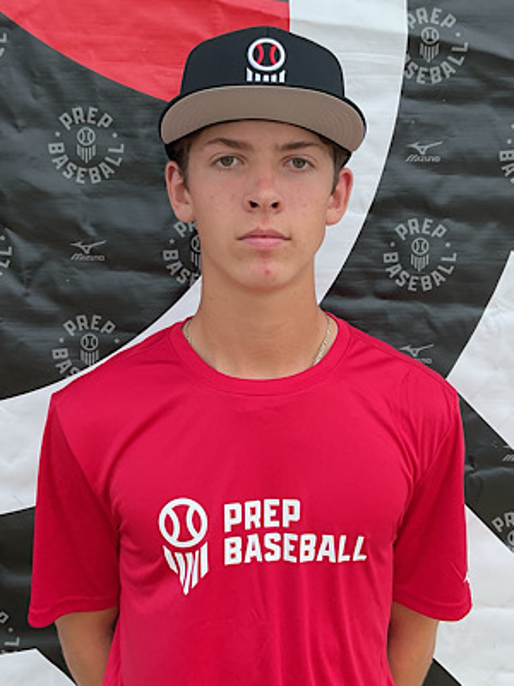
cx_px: 257
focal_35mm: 29
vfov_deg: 61.7
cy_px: 343
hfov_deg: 48.2
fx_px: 574
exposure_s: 1/403
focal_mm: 3
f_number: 1.8
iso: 16
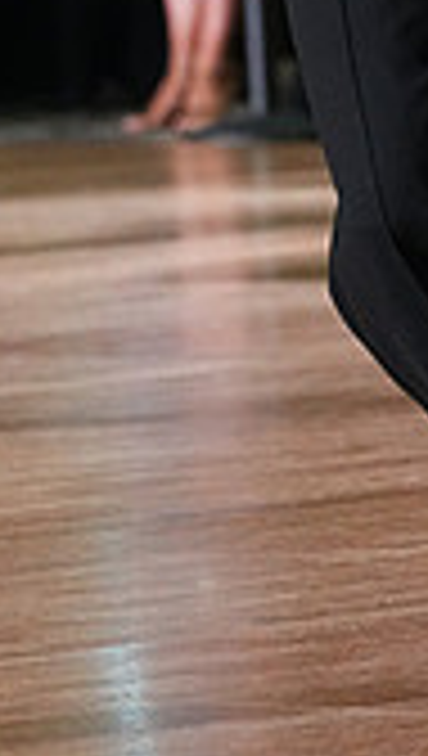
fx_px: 10811
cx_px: 633
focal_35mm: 538
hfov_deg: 2.3
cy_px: -238
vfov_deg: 4.0
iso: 8000
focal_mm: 149
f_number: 4.5
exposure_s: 1/400
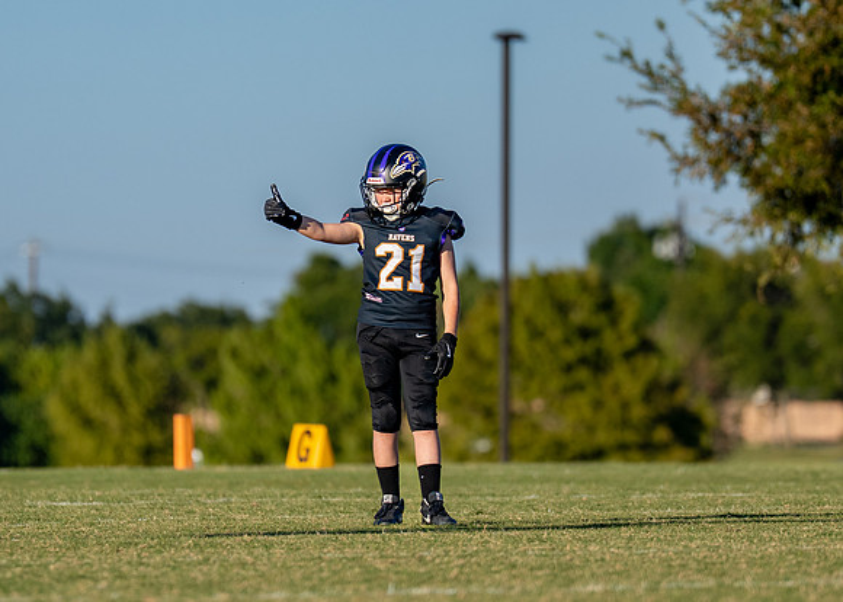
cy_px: 293
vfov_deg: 3.1
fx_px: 11267
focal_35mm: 471
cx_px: 408
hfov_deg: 4.3
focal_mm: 200
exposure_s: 1/3200
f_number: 2.8
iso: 160
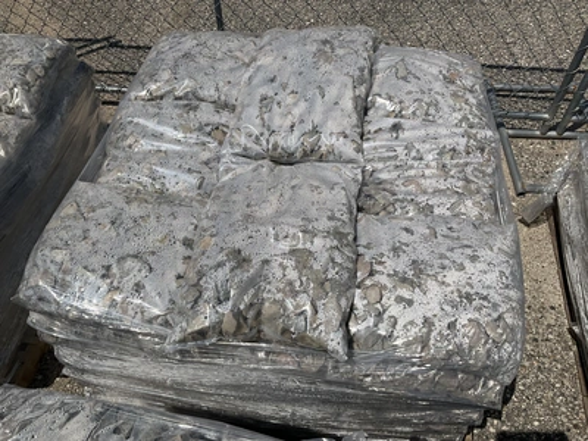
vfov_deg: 48.2
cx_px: 294
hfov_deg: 61.7
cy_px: 220
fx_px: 493
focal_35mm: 29
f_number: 1.8
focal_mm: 3
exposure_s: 1/6536
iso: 25
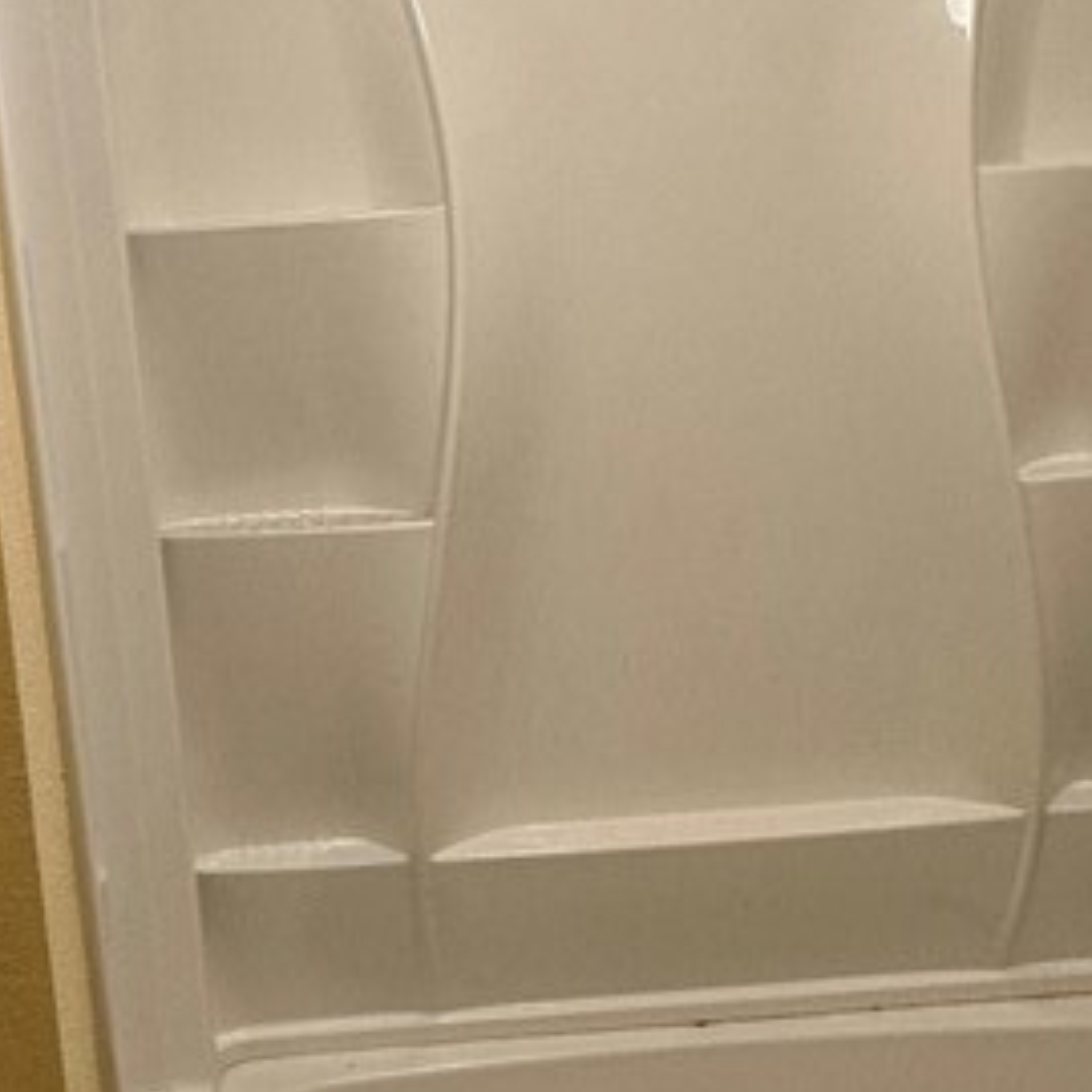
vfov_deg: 36.1
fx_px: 1677
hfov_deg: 35.5
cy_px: 558
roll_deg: +3.9
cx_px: 328
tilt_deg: -12.2
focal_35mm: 47
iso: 160
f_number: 2.2
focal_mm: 2.22
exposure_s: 1/120
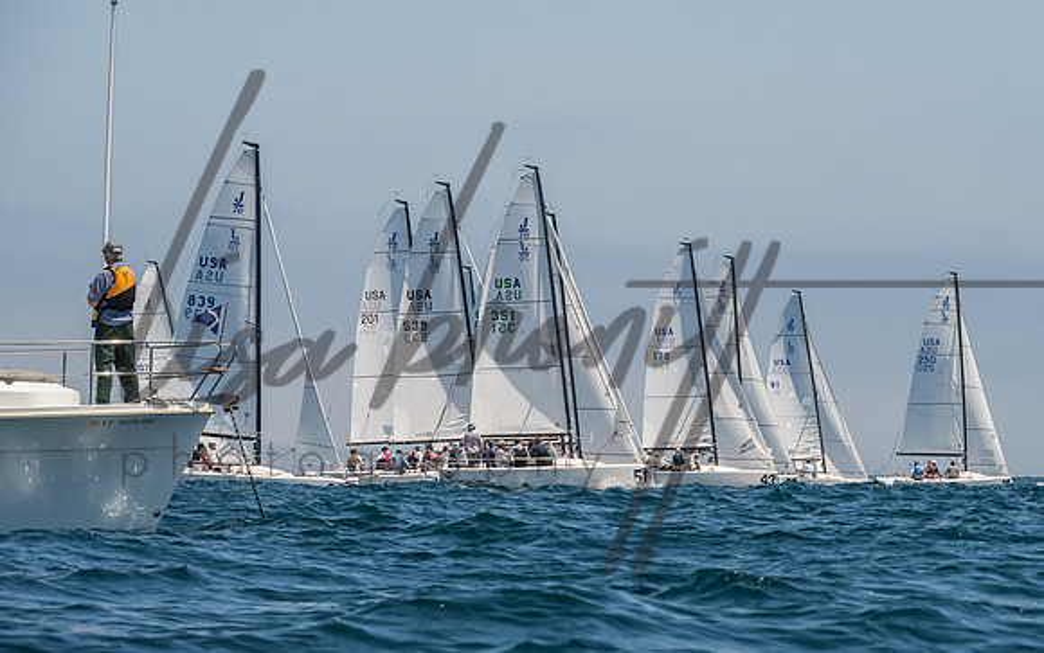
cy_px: 309
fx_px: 5233
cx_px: 637
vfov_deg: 7.1
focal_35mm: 184
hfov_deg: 11.4
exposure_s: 1/1000
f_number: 8
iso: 800
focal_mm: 145
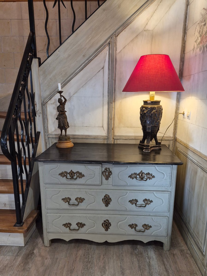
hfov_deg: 58.8
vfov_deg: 73.9
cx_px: 104
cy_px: 138
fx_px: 184
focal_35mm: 23
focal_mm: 5.4
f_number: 1.8
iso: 250
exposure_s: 1/100
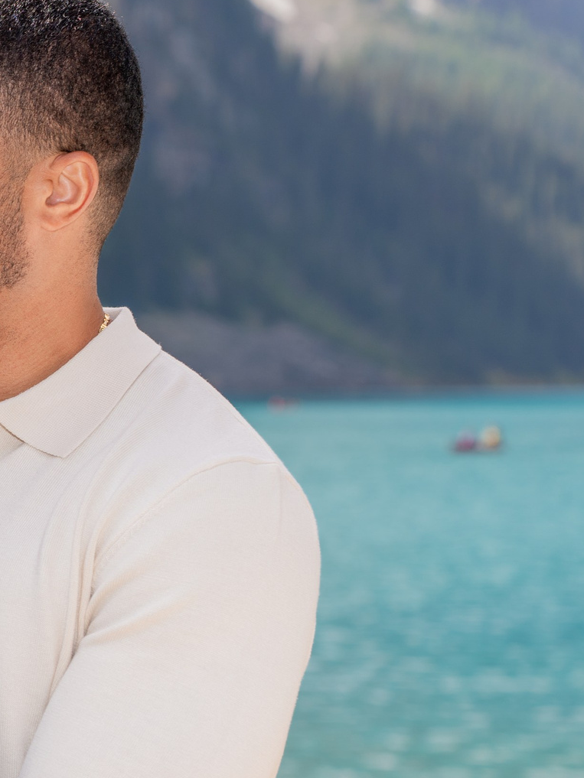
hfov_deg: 9.5
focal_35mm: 150
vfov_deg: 13.2
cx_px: -376
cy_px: 409
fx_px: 3373
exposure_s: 1/125
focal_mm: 62
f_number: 4.5
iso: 100
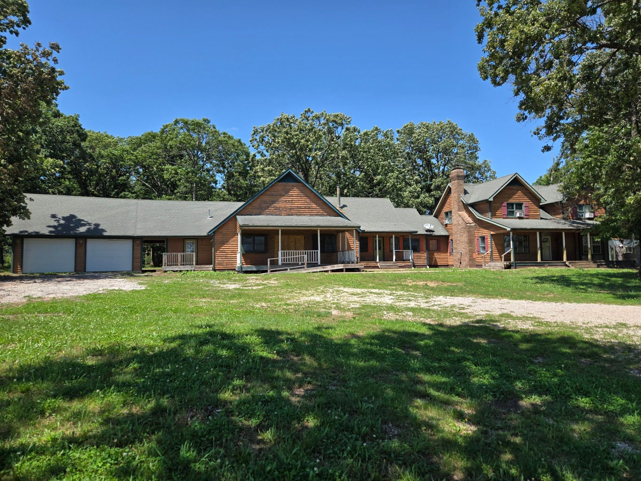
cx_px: 320
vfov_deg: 58.9
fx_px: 426
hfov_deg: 73.9
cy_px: 240
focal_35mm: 23
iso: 64
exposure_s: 1/2921
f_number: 1.8
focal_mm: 5.4
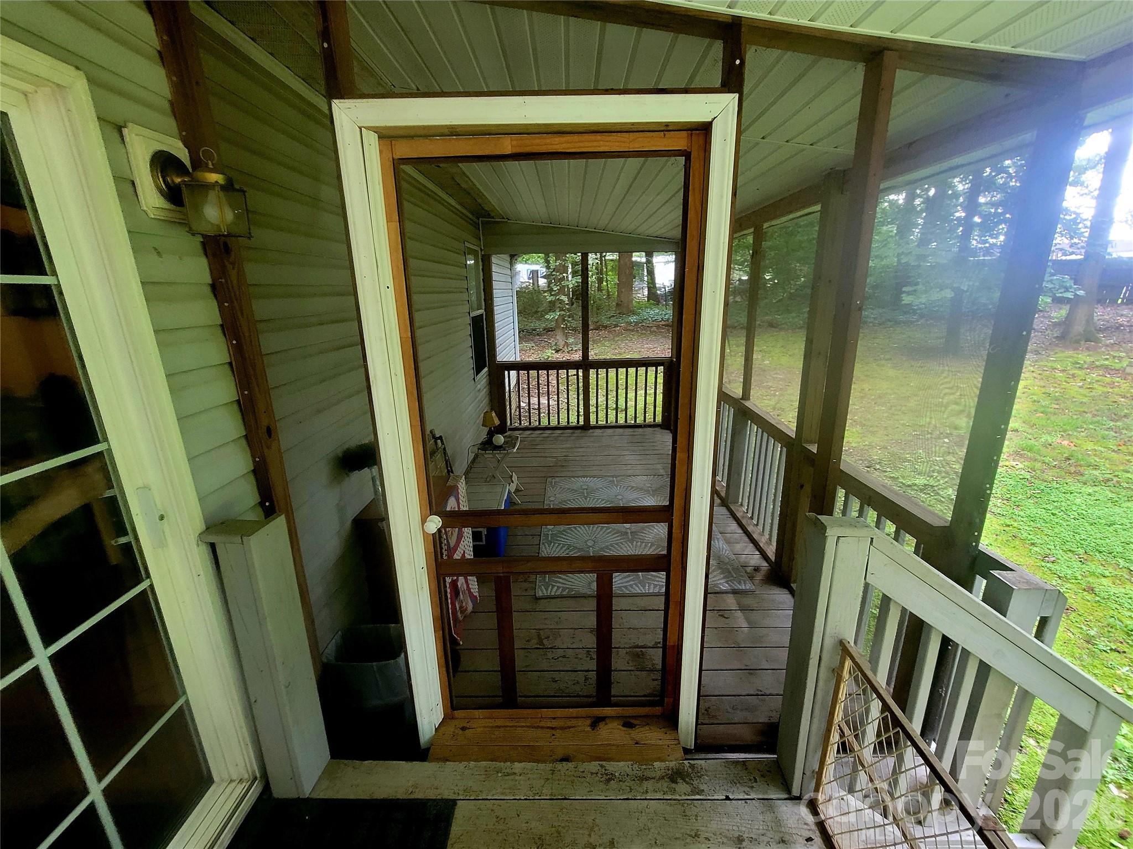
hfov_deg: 106.2
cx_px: 566
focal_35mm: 13
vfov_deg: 89.9
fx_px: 425
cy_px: 424
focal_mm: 2.2
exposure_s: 1/60.2
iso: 400
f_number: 2.2
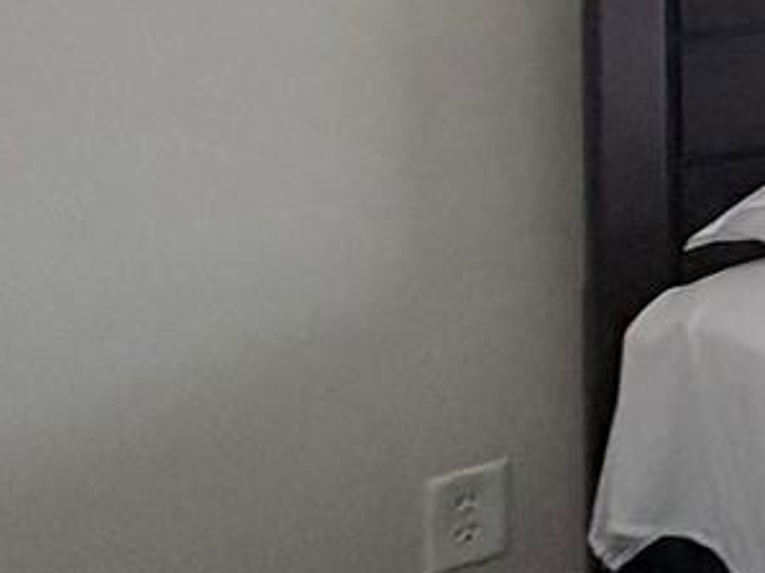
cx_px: 1957
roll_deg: +1.4
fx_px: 1657
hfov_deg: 14.0
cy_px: -210
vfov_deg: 18.1
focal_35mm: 75
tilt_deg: -1.0
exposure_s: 1/71
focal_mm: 2.22
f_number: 2.2
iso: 320
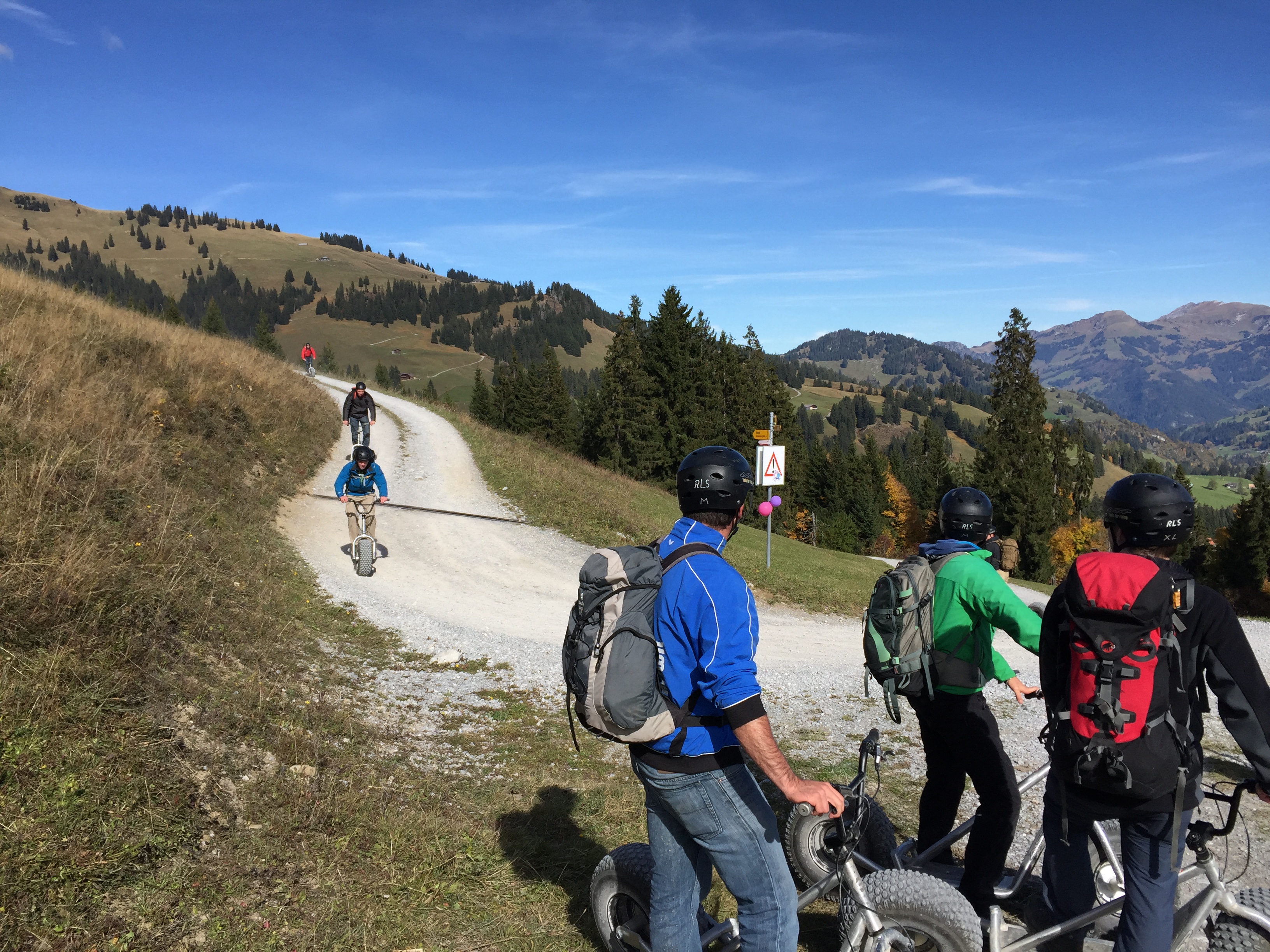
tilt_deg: -7.5
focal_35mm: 29
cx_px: 635
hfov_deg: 61.7
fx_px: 1064
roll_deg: +1.6
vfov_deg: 48.2
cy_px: 476
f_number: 2.2
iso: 32
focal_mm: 4.15
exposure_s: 1/2198
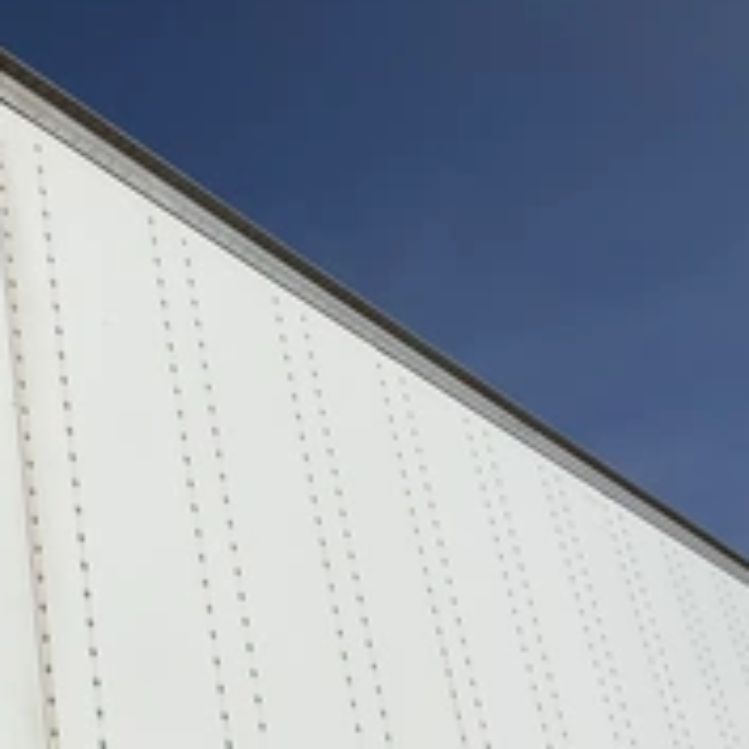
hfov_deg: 29.2
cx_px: 220
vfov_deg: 28.9
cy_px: 605
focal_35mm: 58
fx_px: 1420
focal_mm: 3
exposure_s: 1/8621
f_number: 1.8
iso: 25
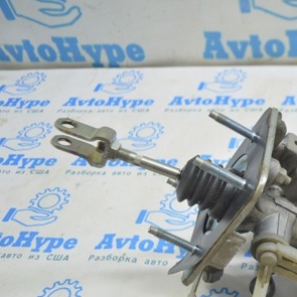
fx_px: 562
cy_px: 182
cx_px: 286
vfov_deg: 29.5
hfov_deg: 28.1
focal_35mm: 58
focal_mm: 21
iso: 400
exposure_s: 1/40
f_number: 3.8
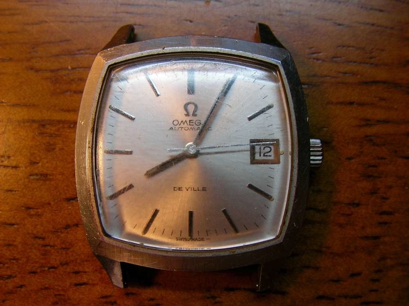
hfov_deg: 49.0
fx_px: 448
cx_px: 204
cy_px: 153
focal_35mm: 38
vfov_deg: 37.6
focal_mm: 5.8
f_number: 3.5
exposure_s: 1/30.1
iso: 63
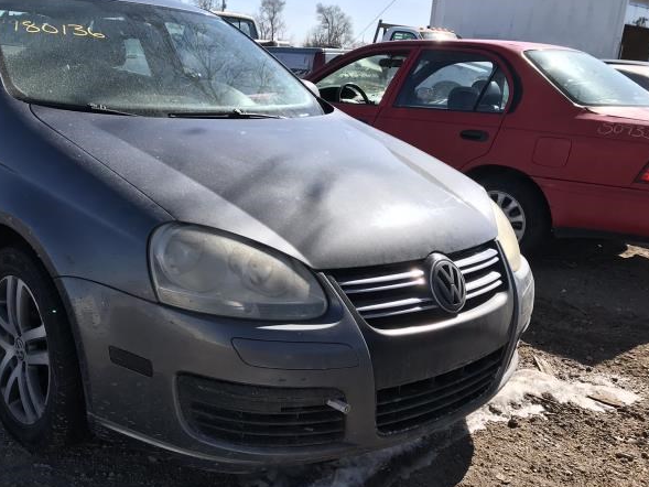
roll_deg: -4.4
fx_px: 713
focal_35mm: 38
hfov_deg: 48.1
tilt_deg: -16.6
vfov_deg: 37.7
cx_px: 216
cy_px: 267
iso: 20
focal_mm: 3.99
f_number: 1.8
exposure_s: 1/1880
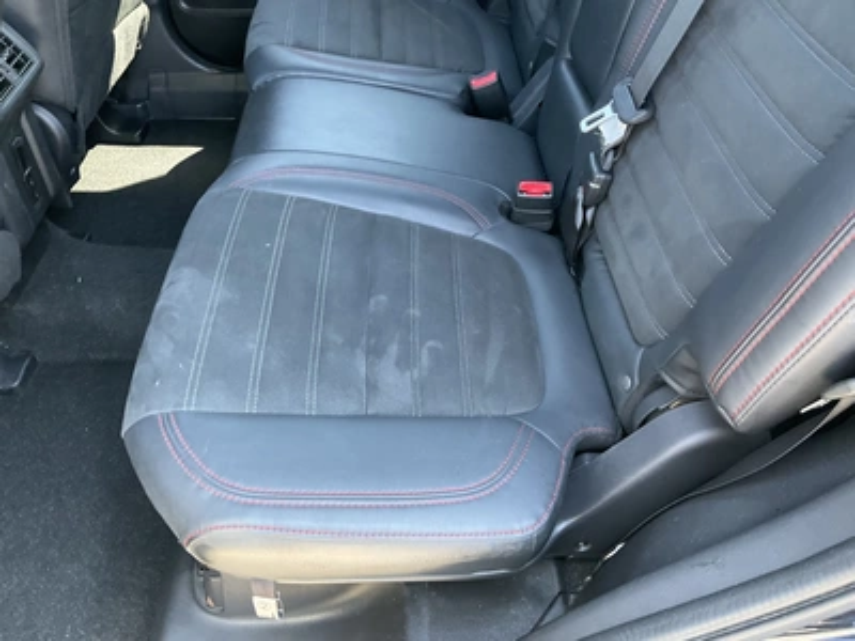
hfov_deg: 61.7
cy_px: 320
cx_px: 428
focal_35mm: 29
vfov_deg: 48.2
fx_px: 716
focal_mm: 3
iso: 160
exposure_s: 1/60
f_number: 1.8
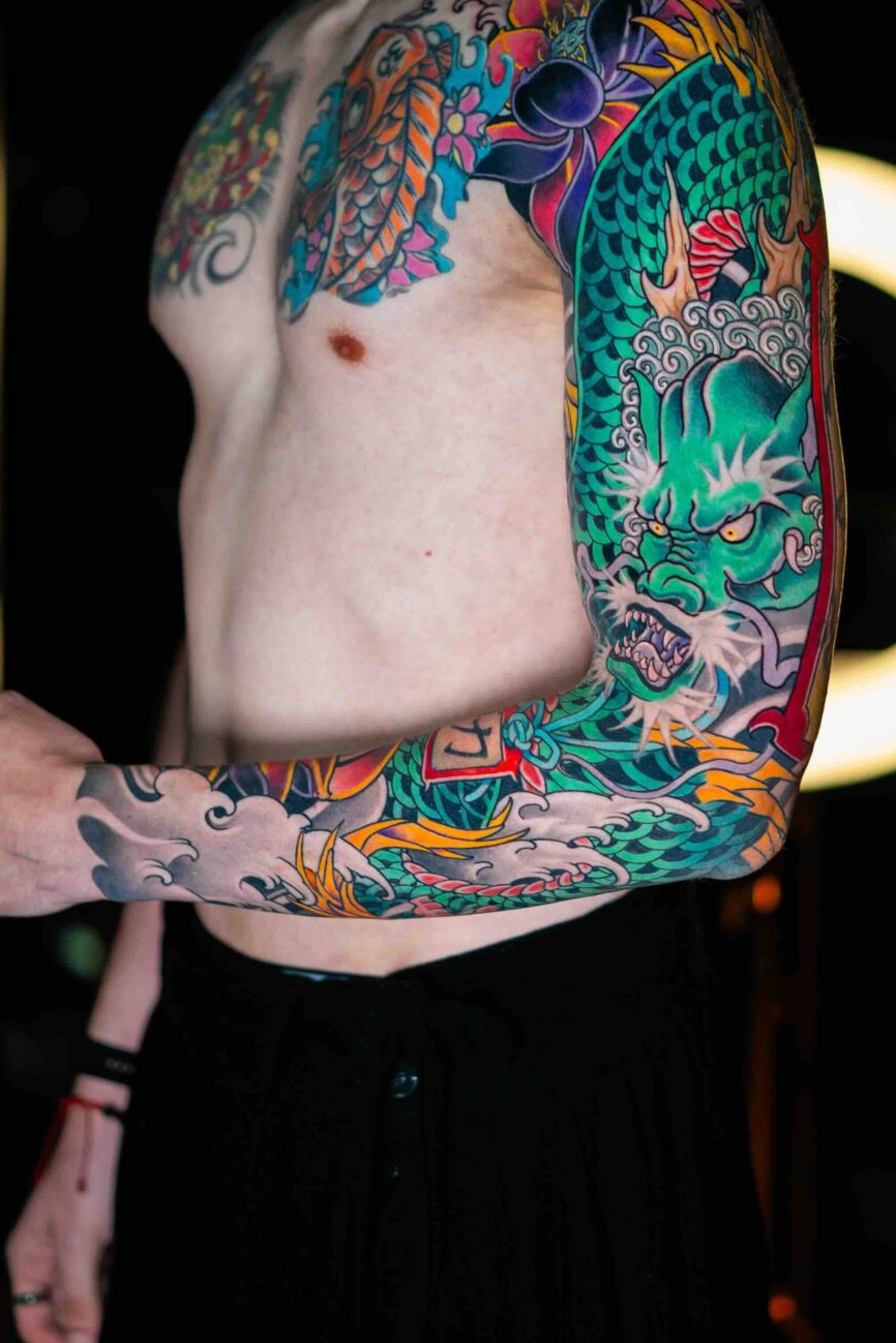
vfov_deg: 29.1
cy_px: 497
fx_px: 2576
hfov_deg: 19.7
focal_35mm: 69
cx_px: 558
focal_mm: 35
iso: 200
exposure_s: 1/125
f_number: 1.4
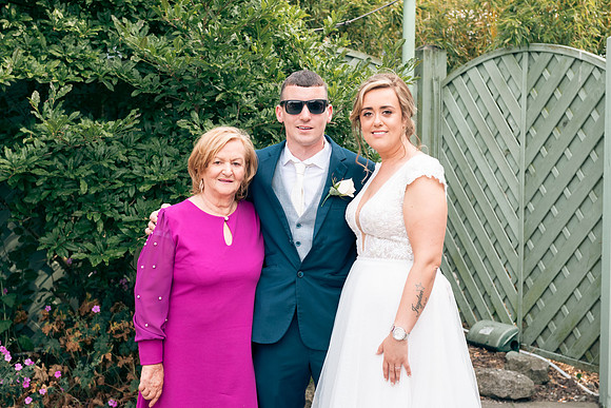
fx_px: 1188
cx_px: 306
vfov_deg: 19.5
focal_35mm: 70
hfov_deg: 28.8
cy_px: 204
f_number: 6.3
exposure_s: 1/160
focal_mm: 70
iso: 160
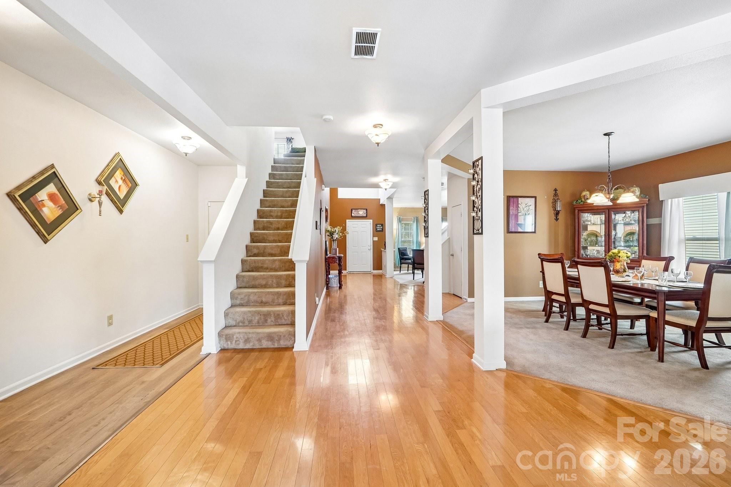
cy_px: 244
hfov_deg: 100.4
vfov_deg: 77.3
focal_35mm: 15
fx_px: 305
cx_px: 366
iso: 400
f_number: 8
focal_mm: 10
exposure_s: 1/4
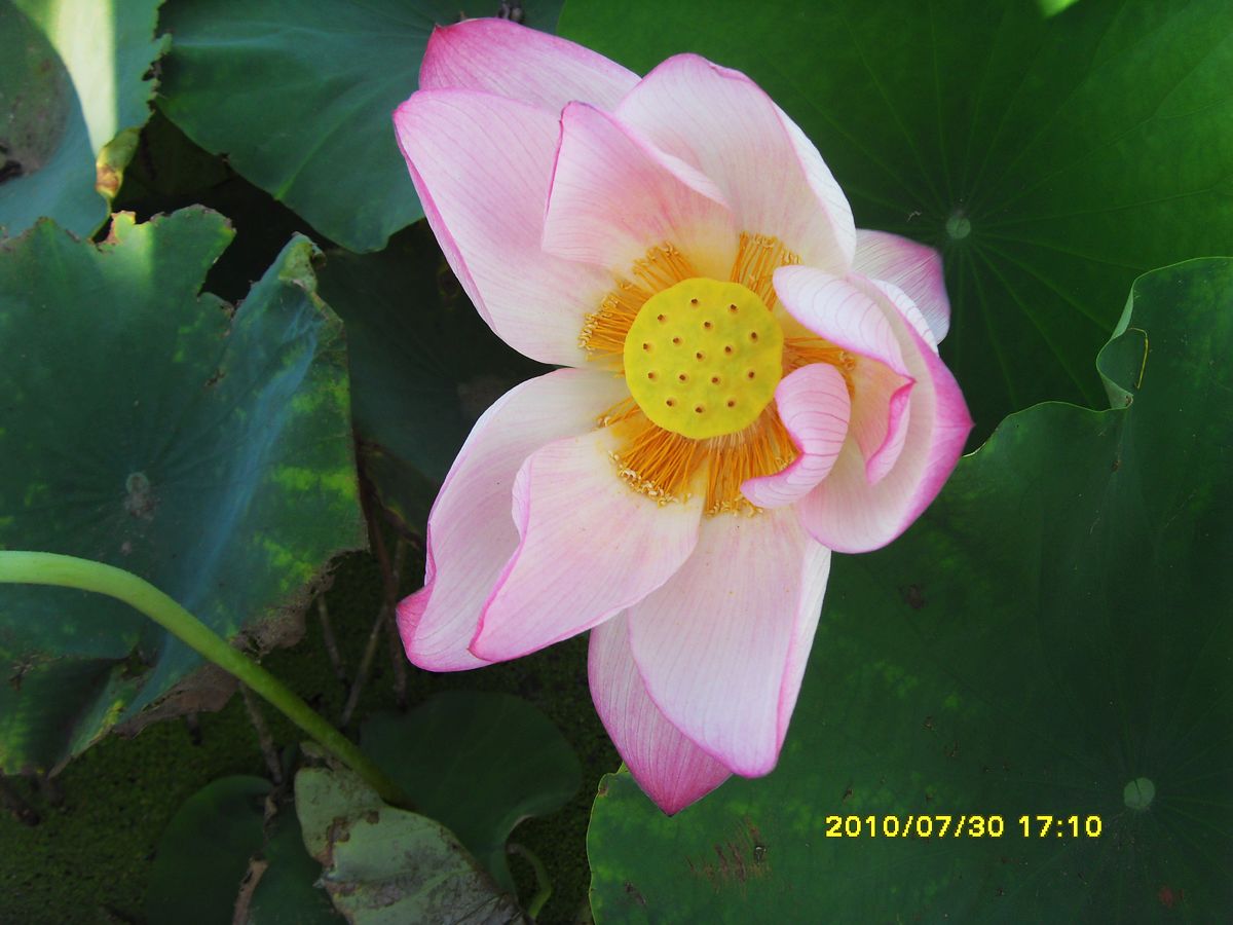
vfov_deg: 36.8
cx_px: 616
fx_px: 1389
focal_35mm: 39
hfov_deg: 47.9
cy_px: 462
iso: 80
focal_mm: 6.6
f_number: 3.5
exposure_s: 1/180
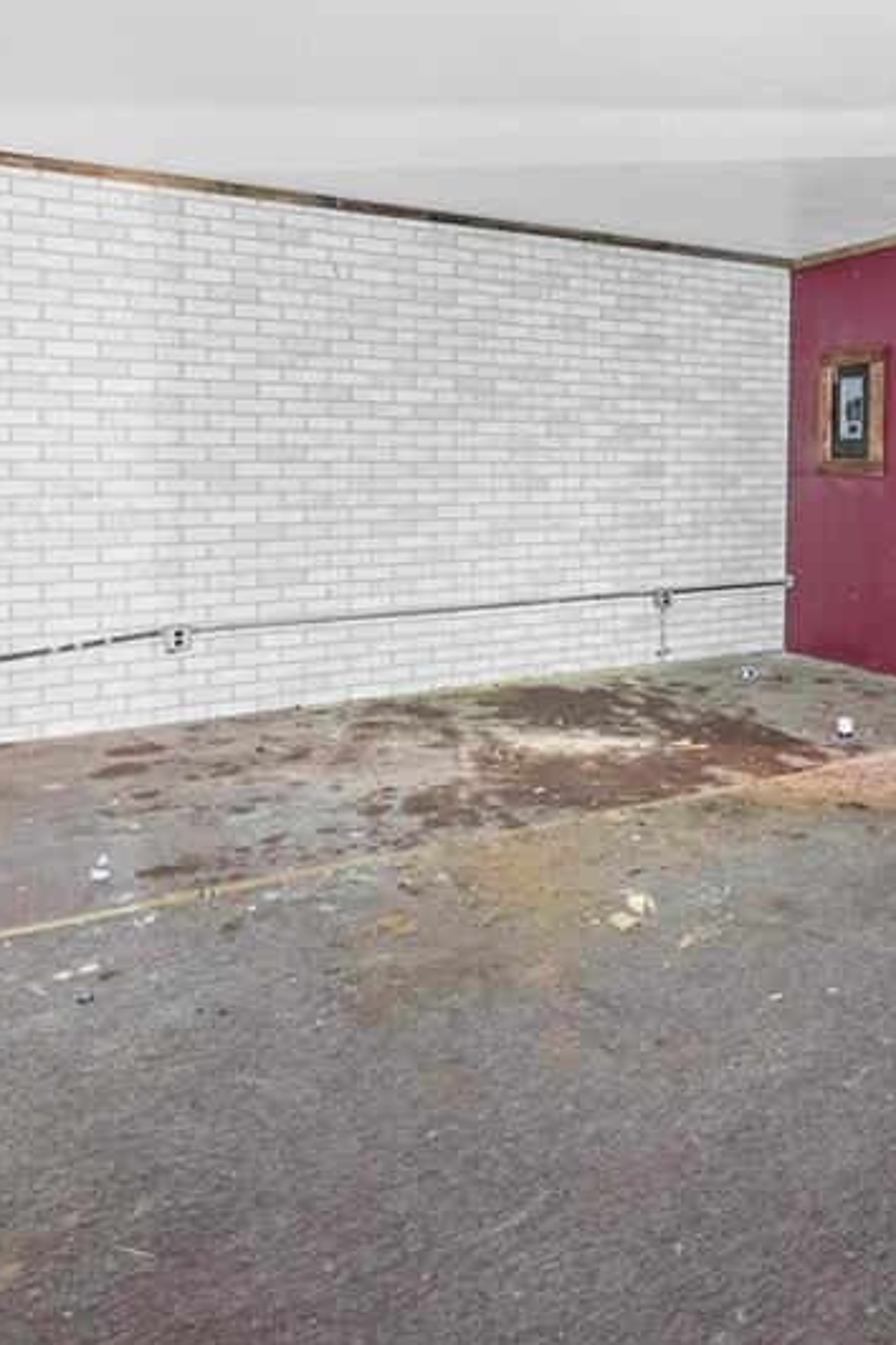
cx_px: 742
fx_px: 1008
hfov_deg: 45.1
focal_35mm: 27
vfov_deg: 66.9
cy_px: 555
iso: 2500
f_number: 8
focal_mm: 14
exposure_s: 13
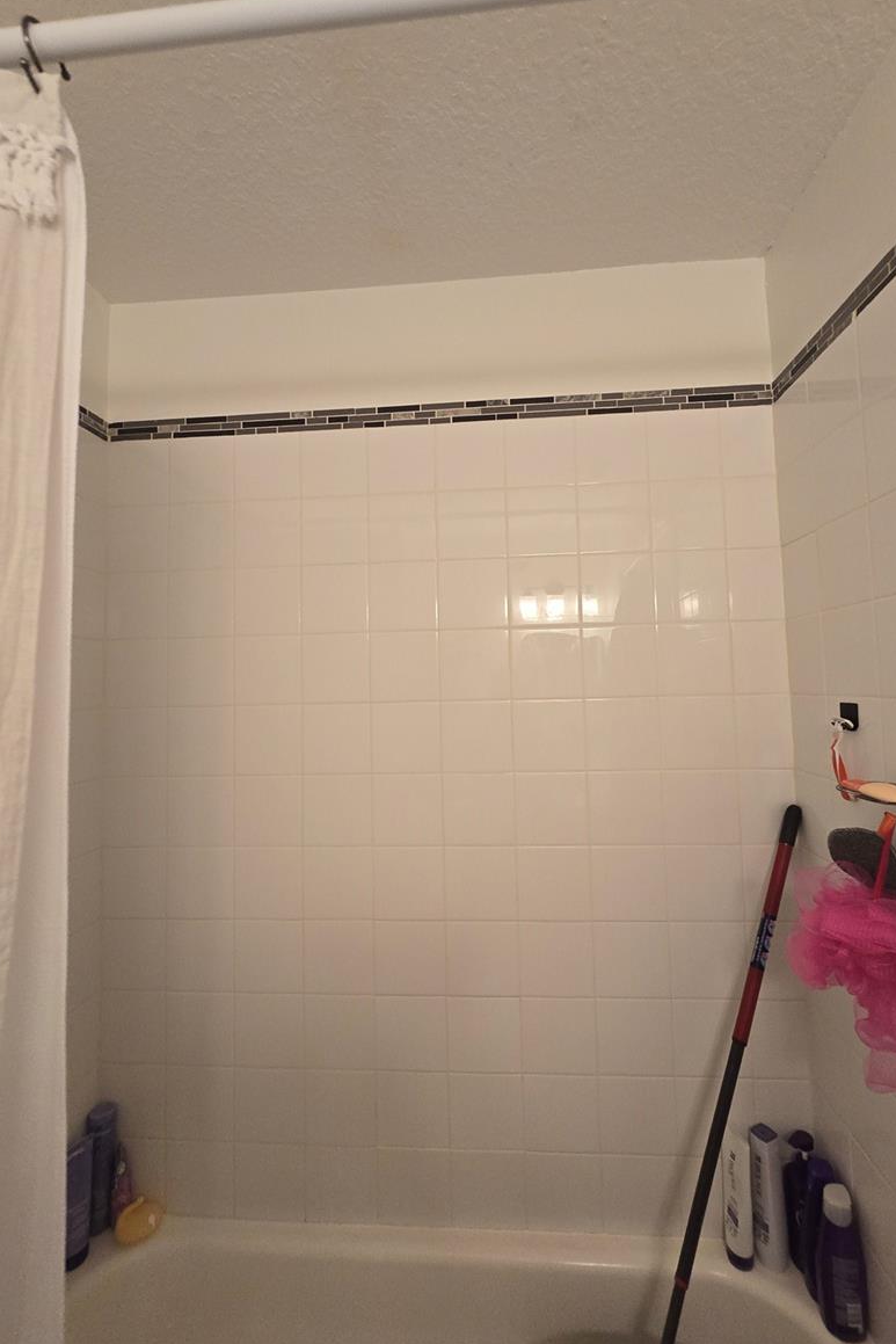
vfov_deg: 104.2
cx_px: 466
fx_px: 522
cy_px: 651
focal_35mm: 14
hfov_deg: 81.2
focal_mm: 2.2
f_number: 2.2
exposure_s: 1/60
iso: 160
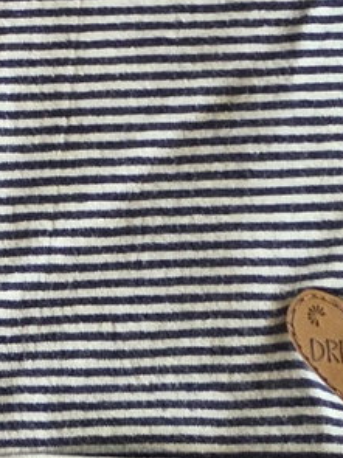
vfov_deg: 13.5
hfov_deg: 10.6
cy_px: -395
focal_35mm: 129
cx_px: -312
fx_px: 1706
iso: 500
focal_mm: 5.4
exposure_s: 1/100
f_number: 1.8
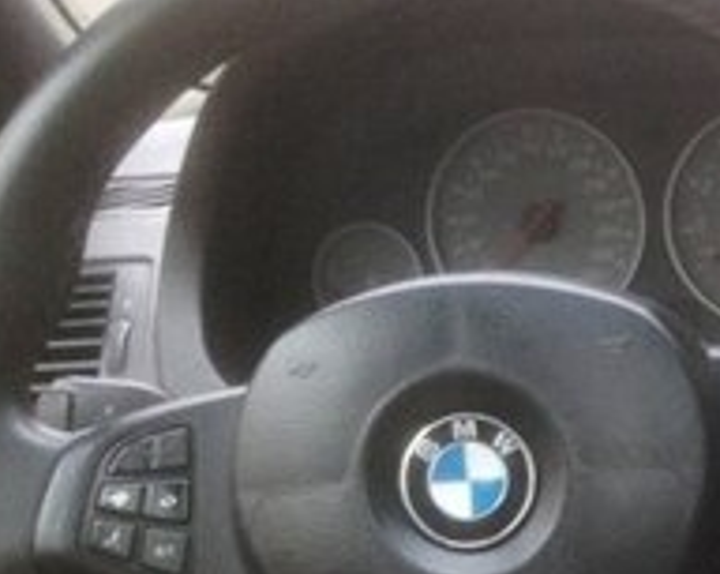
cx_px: 979
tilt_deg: -25.8
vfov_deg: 13.2
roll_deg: +1.4
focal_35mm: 111
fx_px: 2362
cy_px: 797
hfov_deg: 16.3
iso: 80
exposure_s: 1/20
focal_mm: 4.12
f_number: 2.4
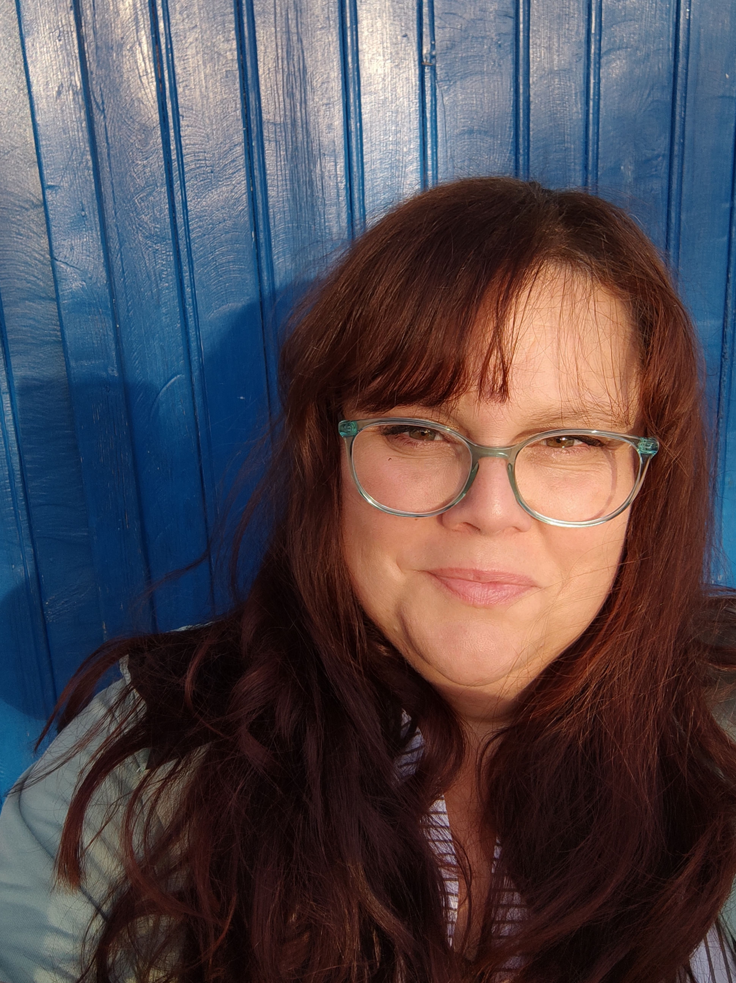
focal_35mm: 32
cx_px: 368
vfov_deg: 56.9
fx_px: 908
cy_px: 492
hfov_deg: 44.1
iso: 100
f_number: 2.2
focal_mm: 3.14
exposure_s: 1/525
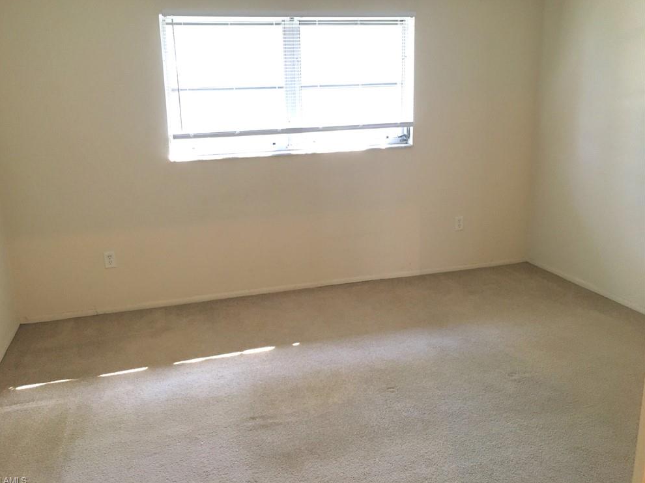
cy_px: 237
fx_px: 559
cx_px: 312
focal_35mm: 30
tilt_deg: -12.4
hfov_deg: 60.0
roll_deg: +2.1
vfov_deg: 46.8
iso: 125
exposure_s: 1/30
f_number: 2.2
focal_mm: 4.15
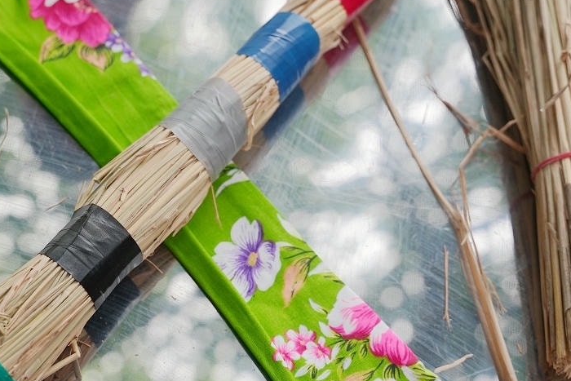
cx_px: 206
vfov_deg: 18.9
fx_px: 1142
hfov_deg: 27.9
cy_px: 216
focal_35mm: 72
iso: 400
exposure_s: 1/160
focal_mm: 42
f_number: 4
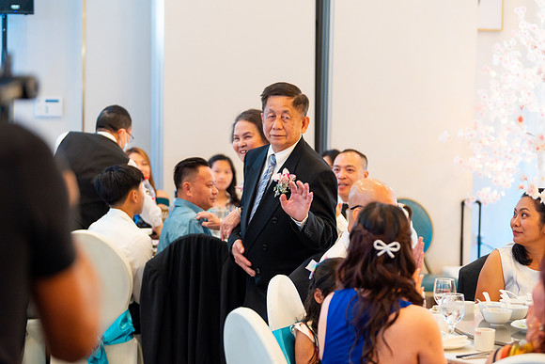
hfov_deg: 22.6
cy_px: 182
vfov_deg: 15.2
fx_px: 1363
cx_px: 272
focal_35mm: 90
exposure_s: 1/125
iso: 800
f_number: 2.8
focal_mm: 90
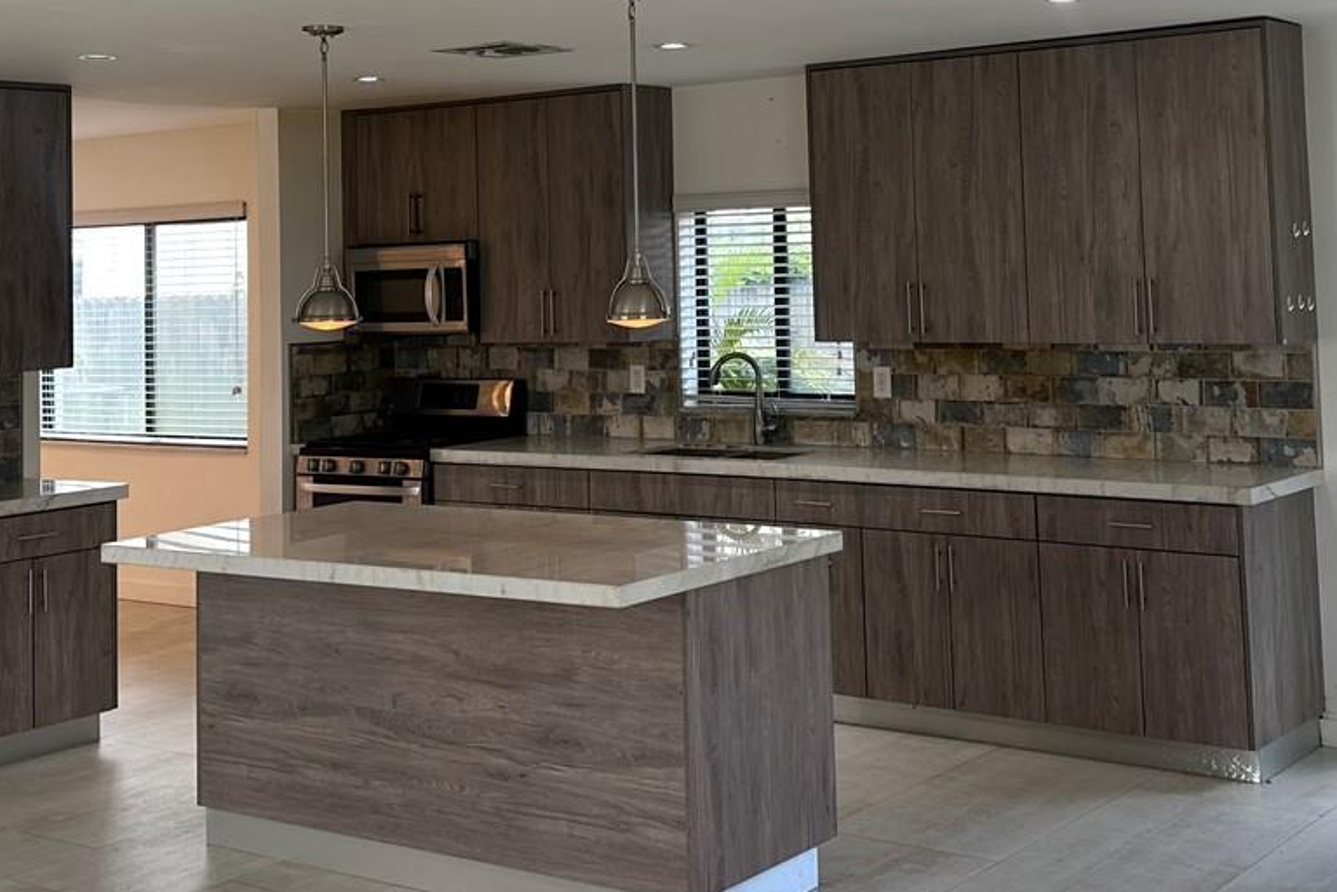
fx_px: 1931
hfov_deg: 38.1
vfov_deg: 25.4
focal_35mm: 52
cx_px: 745
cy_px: 138
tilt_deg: +2.3
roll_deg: +1.7
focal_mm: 6.86
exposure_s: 1/123
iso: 64
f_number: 1.78
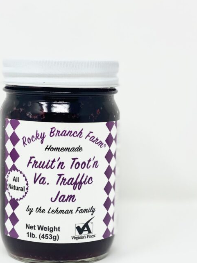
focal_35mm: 83
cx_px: 61
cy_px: 167
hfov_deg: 17.7
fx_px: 630
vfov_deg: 23.5
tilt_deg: -9.1
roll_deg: -1.2
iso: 32
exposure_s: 1/120
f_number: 2
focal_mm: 6
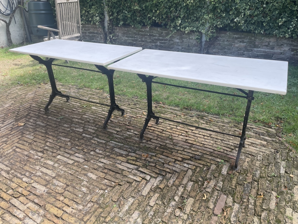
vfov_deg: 53.1
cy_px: 112
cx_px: 149
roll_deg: +2.5
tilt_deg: -29.2
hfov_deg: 67.3
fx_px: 224
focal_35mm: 26
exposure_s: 1/666
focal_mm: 4.2
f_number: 1.6
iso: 32
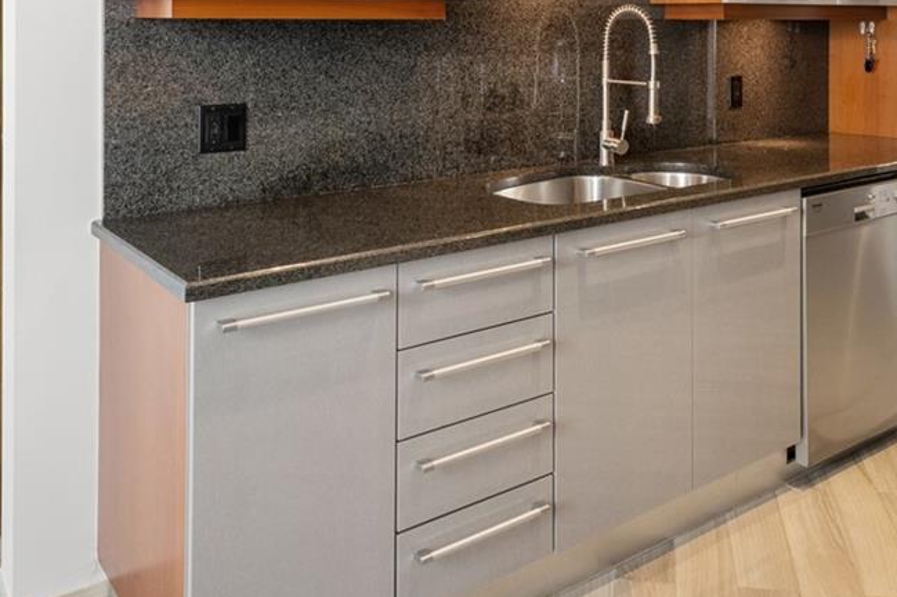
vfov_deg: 33.4
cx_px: 543
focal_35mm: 37
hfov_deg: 51.5
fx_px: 921
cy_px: 25
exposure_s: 1/3
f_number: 9
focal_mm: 10
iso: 500
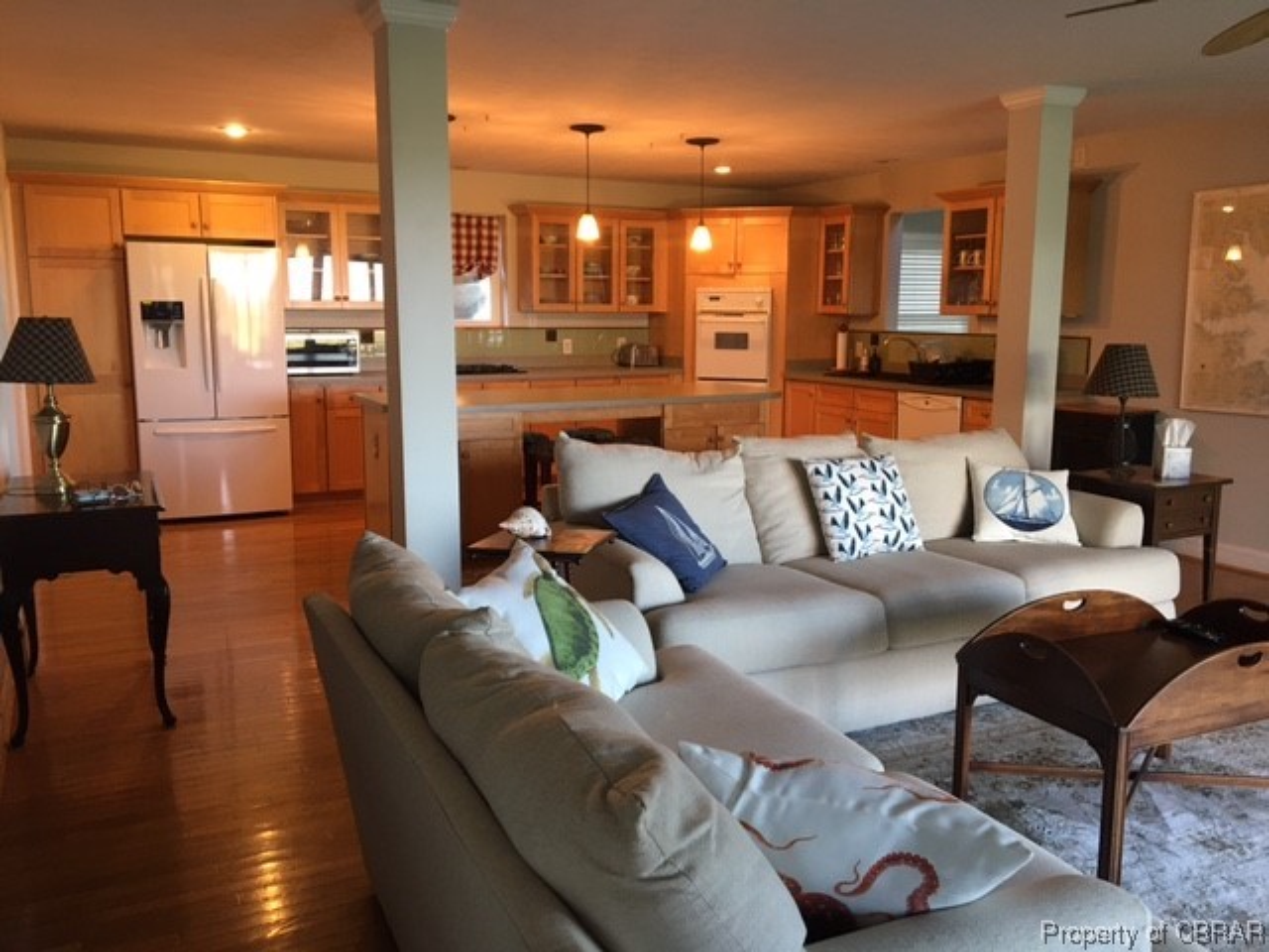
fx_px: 1063
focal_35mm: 29
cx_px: 634
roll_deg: -0.4
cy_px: 476
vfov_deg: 48.2
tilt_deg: -10.1
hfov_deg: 61.7
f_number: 2.2
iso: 100
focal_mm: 4.15
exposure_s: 1/30
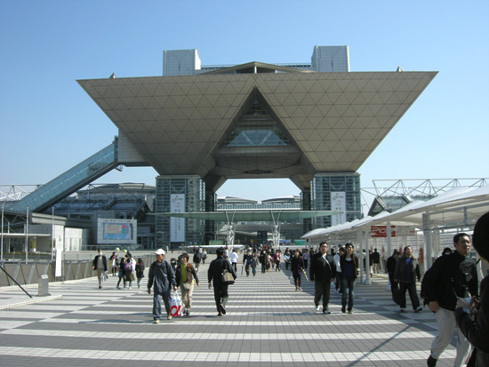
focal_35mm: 36
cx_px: 244
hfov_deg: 51.3
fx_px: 509
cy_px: 184
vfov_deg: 39.7
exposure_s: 1/271
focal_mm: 7.5
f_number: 5.4
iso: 64
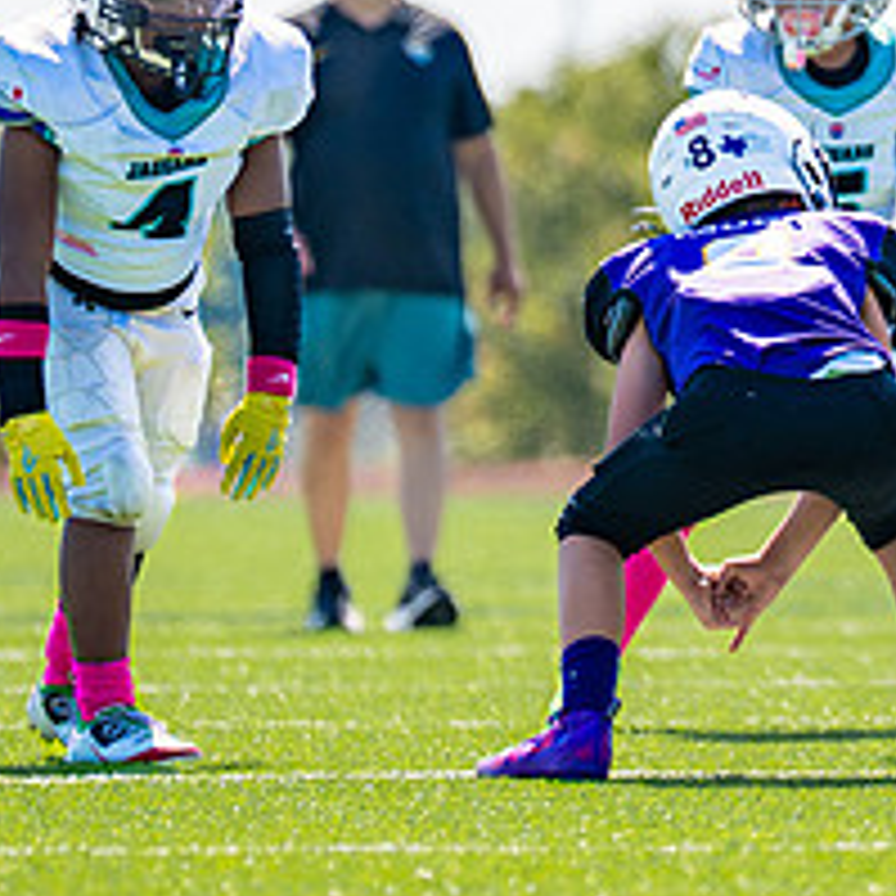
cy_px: 211
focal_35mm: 740
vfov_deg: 2.4
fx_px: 21670
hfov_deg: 2.4
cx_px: 1049
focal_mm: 200
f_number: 2.8
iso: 125
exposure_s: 1/2000
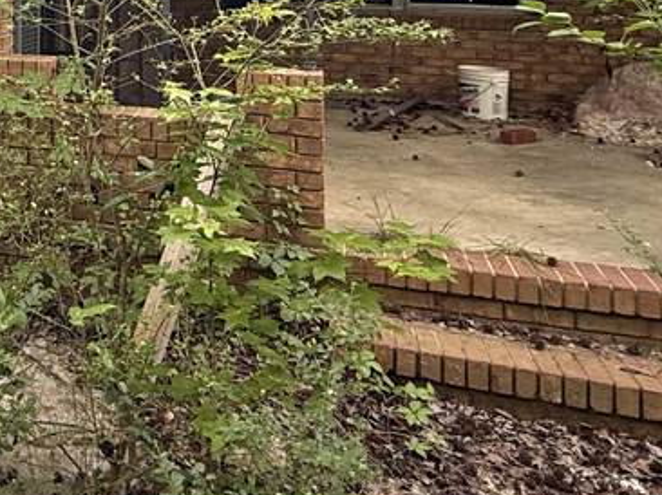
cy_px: -114
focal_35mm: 49
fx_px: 936
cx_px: -31
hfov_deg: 34.6
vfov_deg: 26.1
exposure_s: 1/155
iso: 64
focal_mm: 2.22
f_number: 2.2
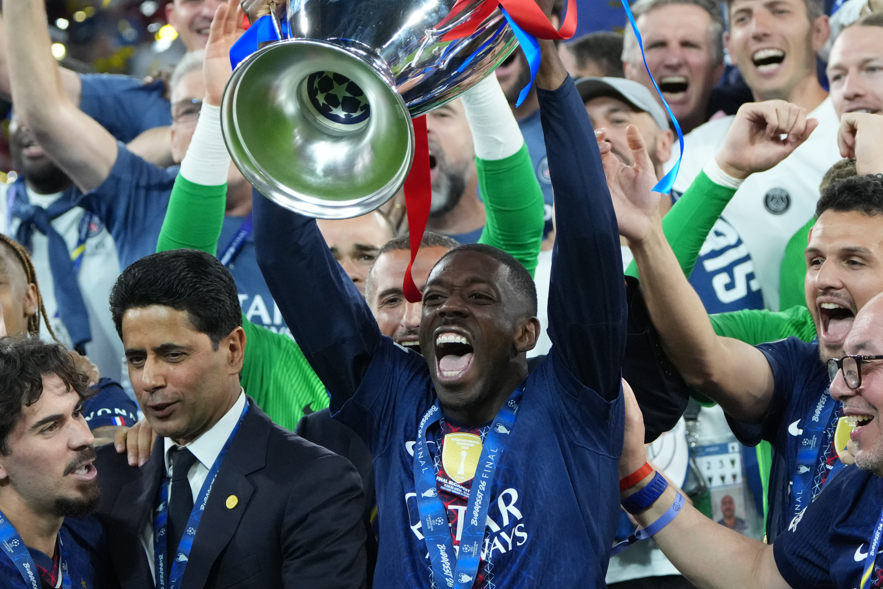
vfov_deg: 3.8
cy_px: 229
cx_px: 492
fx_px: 8952
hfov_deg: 5.6
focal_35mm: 365
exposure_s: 1/1000
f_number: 6.3
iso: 5000
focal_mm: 200
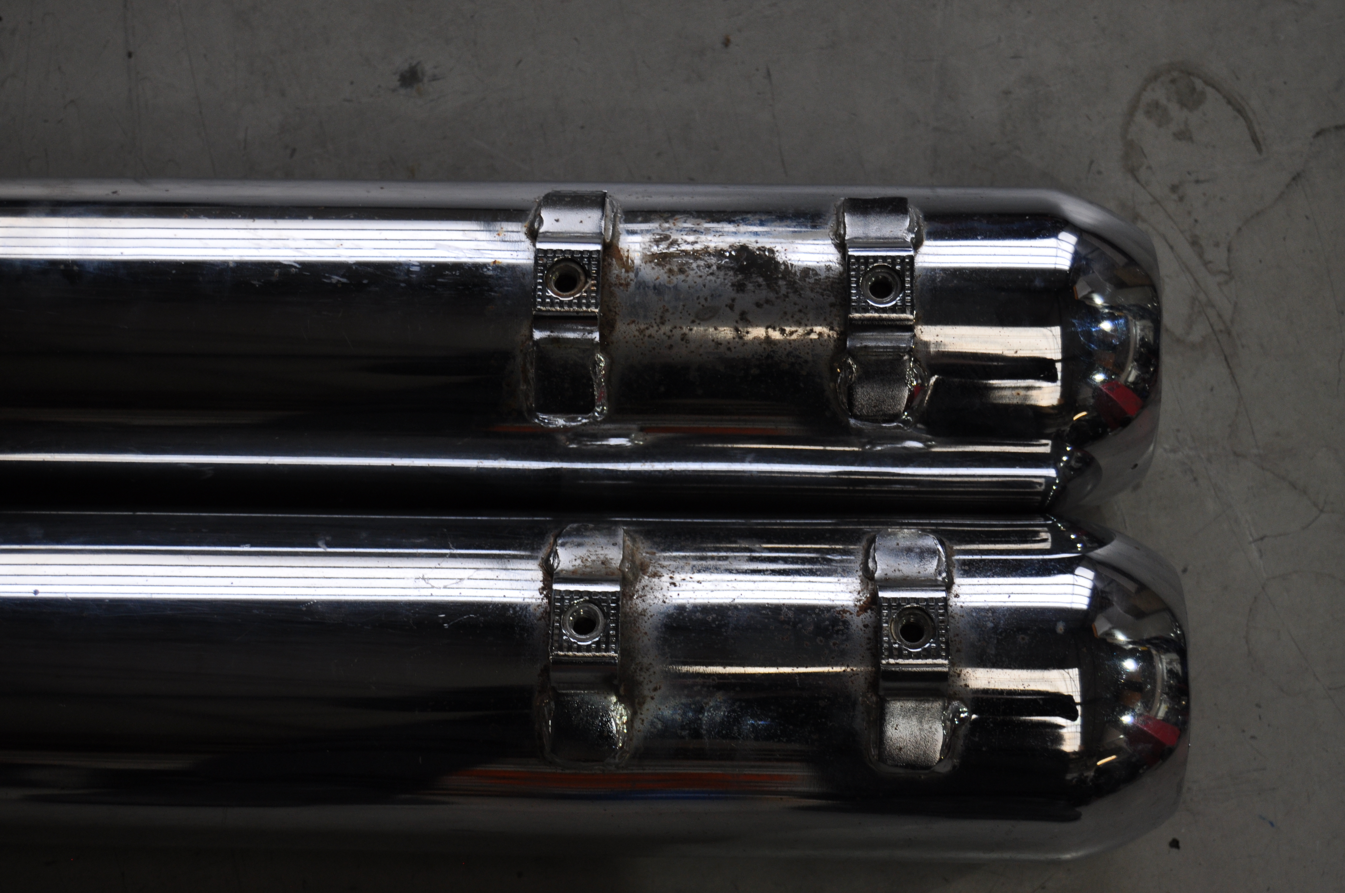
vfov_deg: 20.1
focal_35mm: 68
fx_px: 2519
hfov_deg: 29.9
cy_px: 446
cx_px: 672
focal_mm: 45
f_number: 5.3
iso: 400
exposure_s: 1/100
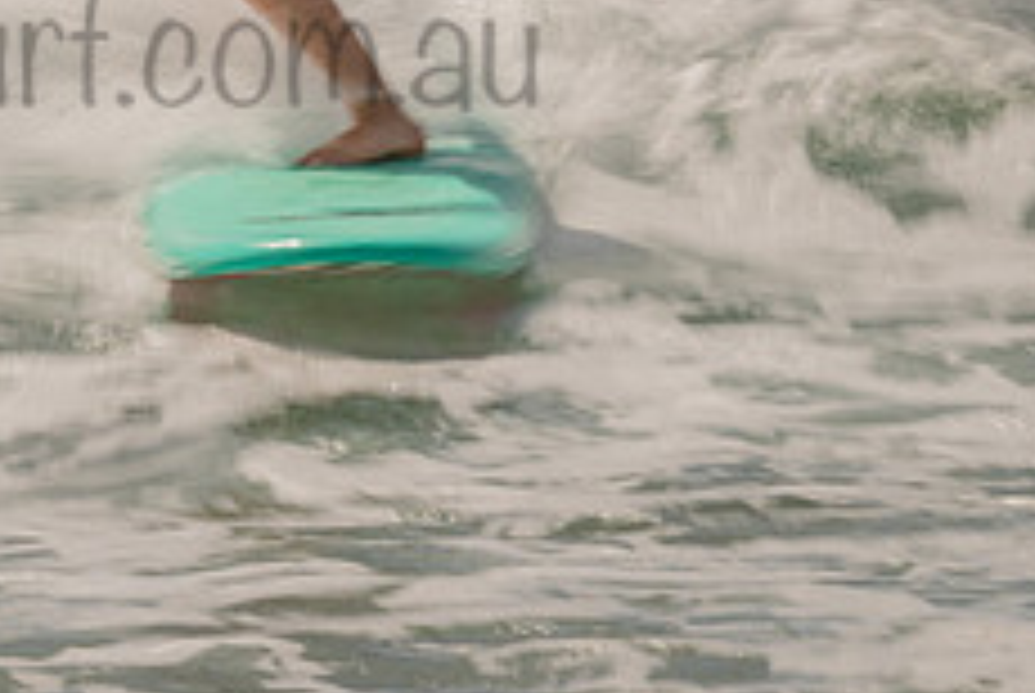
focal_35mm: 1544
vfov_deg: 0.9
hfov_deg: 1.3
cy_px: -195
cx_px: 358
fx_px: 44446
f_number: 22
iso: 64
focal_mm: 500
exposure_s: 1/20
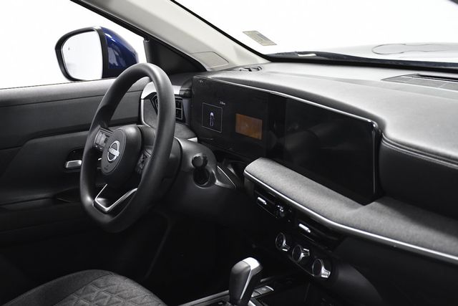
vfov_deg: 22.6
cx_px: 229
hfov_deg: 33.4
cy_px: 153
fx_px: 763
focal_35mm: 60
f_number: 4.5
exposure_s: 1/200
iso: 2500
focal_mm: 40
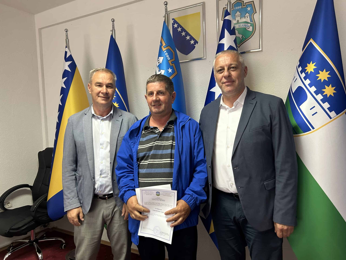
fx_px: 260
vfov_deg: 53.1
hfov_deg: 67.3
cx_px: 173
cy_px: 130
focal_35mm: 26
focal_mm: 5.7
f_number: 1.5
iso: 160
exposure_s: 1/50
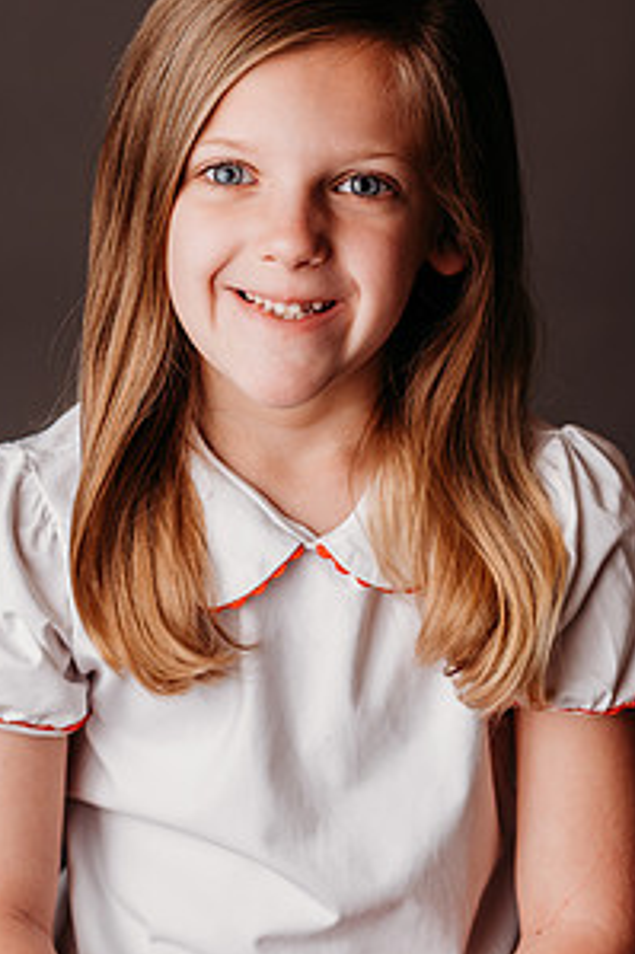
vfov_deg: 16.0
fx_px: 3390
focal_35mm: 128
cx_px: 303
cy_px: 300
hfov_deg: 10.7
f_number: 4
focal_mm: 85
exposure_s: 1/200
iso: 100
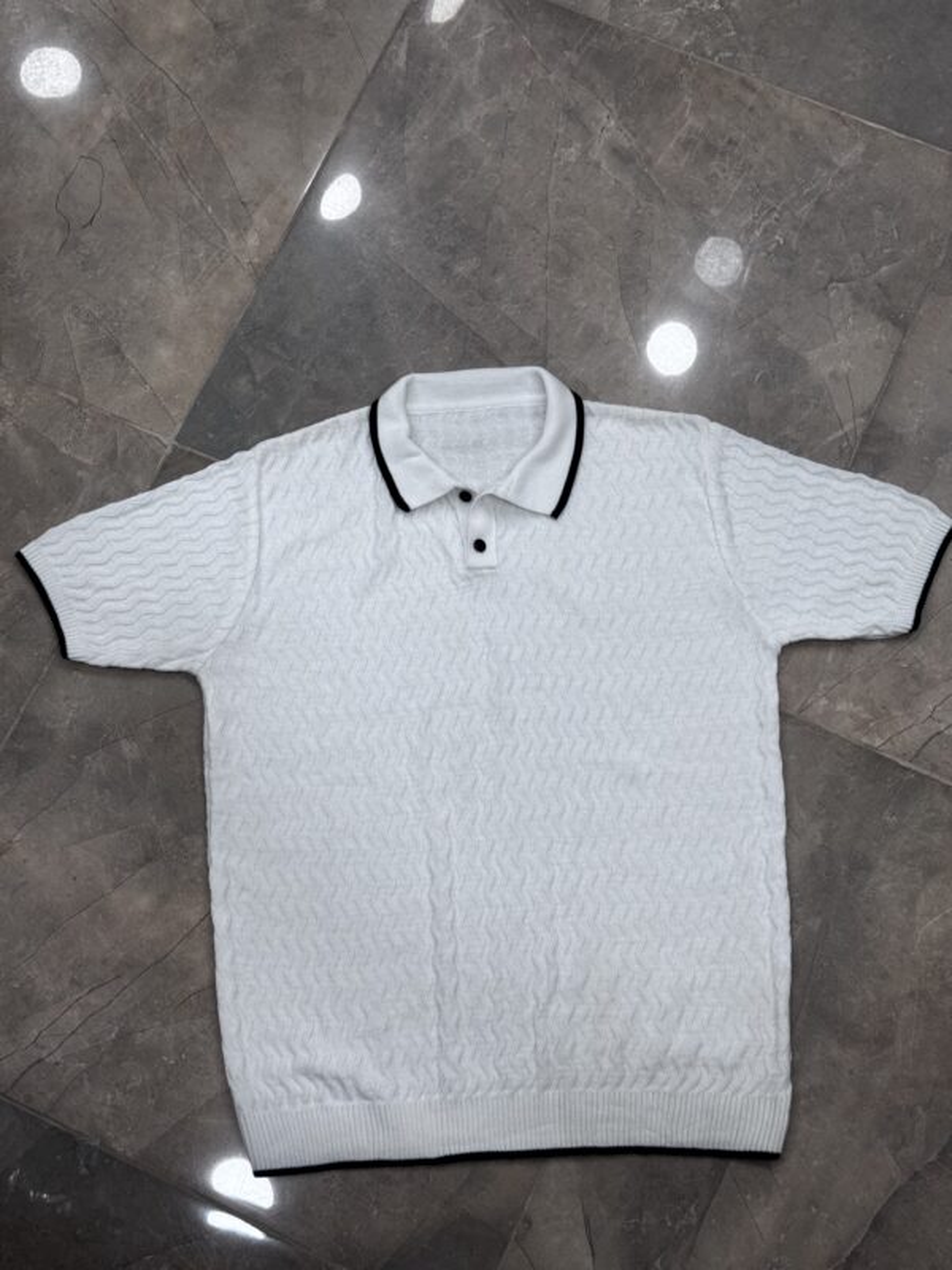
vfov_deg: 39.7
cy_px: 635
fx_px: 1760
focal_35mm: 48
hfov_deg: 30.3
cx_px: 476
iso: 50
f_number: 1.78
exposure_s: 1/193
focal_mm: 6.76
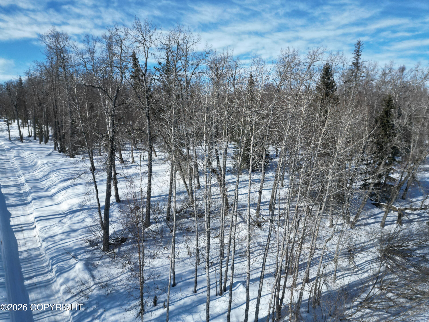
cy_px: 161
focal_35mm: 24
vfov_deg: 56.8
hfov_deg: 71.6
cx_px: 214
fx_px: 297
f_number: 1.7
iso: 120
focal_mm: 6.72
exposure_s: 1/4000
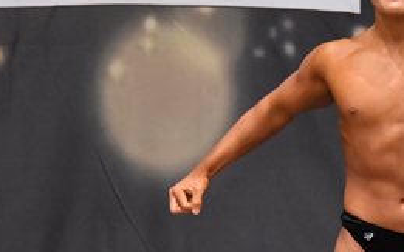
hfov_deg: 3.1
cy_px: 257
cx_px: 378
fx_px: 7485
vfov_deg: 1.9
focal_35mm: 680
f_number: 5.6
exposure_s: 1/400
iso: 6400
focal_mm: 150
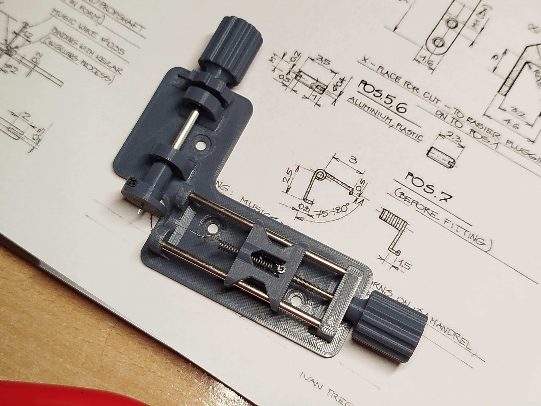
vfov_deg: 30.3
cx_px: 270
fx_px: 750
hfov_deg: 39.7
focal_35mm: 48
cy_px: 203
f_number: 1.7
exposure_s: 1/50
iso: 200
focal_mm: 5.31
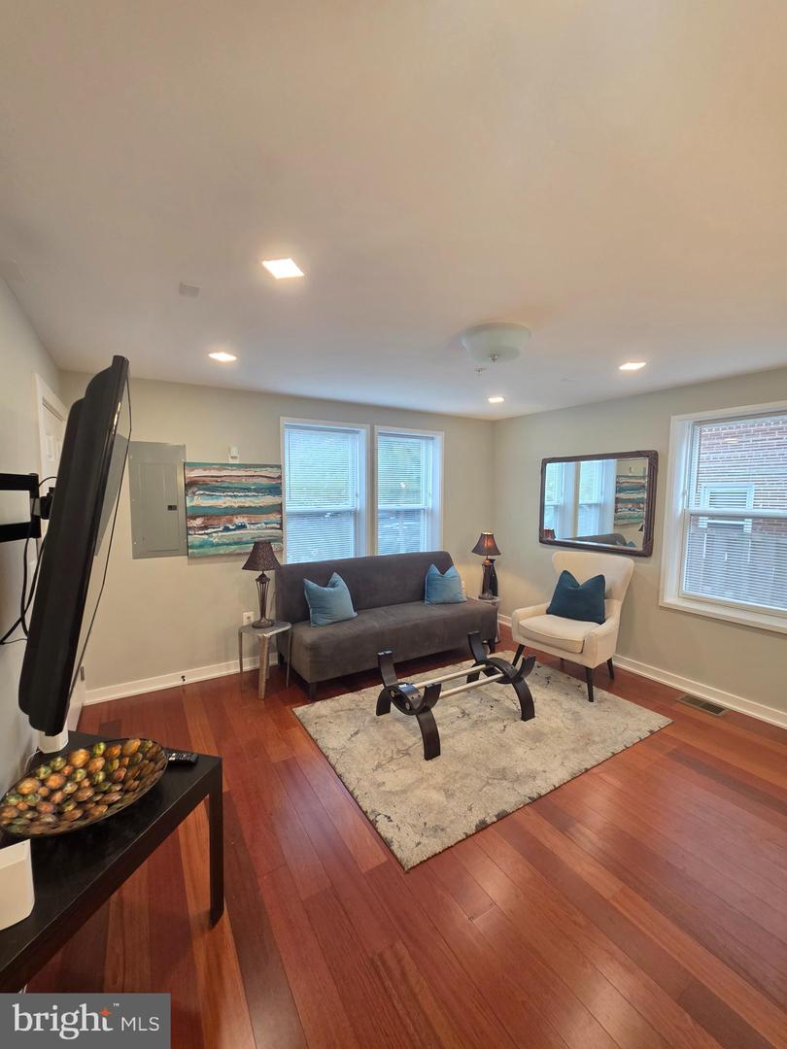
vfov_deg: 106.2
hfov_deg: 89.9
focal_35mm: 13
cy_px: 524
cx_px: 394
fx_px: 394
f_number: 1.9
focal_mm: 2.2
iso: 250
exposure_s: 1/60
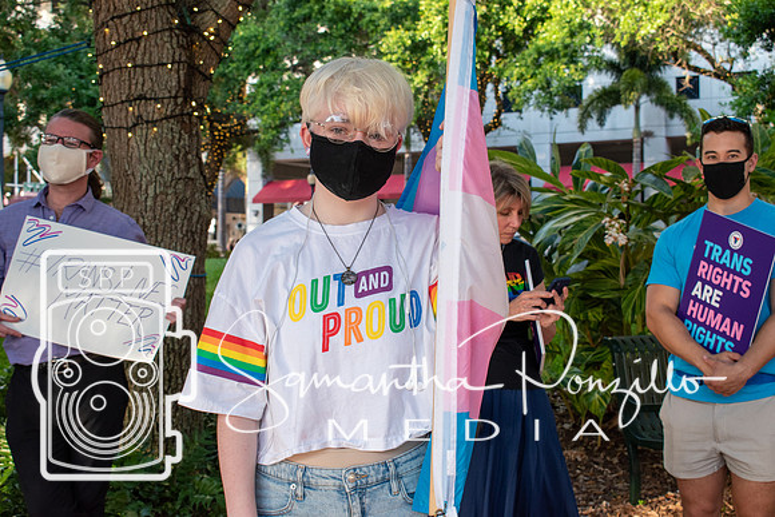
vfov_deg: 25.8
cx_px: 388
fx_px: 1130
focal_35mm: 52
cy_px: 258
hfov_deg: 37.8
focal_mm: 35
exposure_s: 1/200
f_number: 7.1
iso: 400
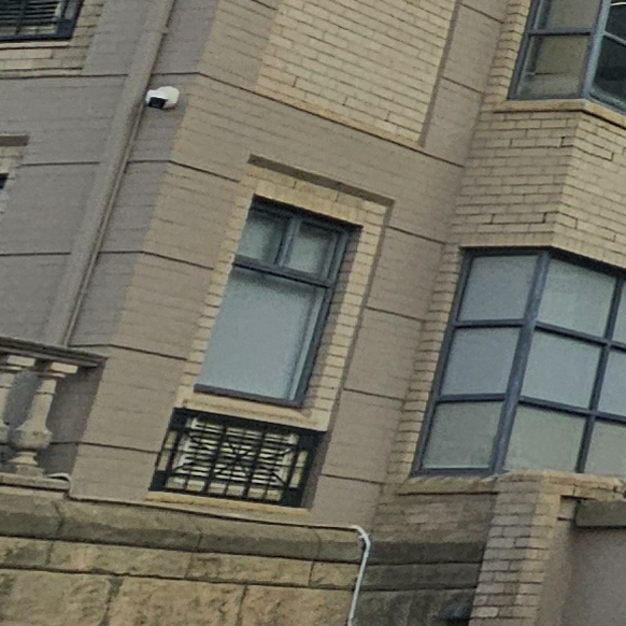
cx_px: 1886
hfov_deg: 11.5
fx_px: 1616
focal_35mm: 79
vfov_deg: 21.5
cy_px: 74
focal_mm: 2.2
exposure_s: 1/857
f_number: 2.2
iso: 50
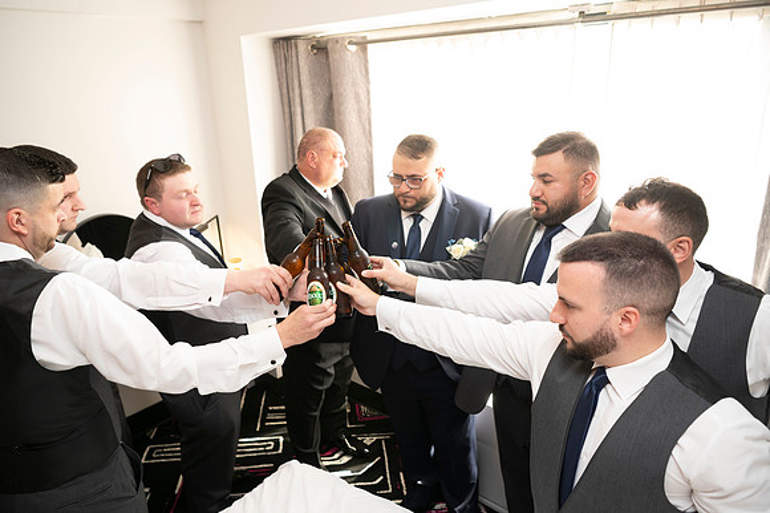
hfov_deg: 73.8
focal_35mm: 24
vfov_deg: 53.1
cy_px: 256
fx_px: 513
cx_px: 385
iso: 800
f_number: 2.8
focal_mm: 24
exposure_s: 1/100
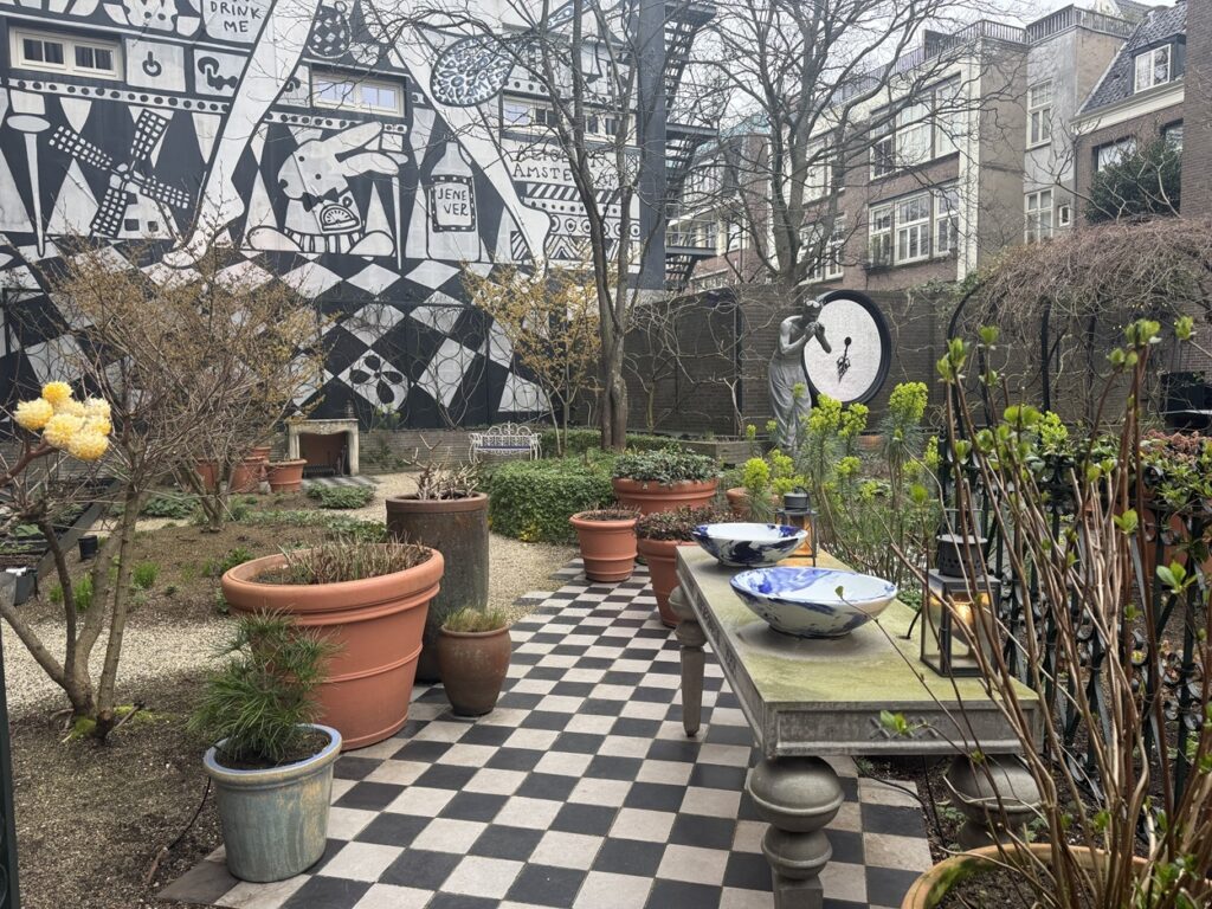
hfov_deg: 71.6
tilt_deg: -4.4
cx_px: 606
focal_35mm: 24
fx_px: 840
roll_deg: +0.0
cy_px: 454
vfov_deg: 56.8
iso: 64
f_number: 1.78
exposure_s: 1/100
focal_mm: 6.76
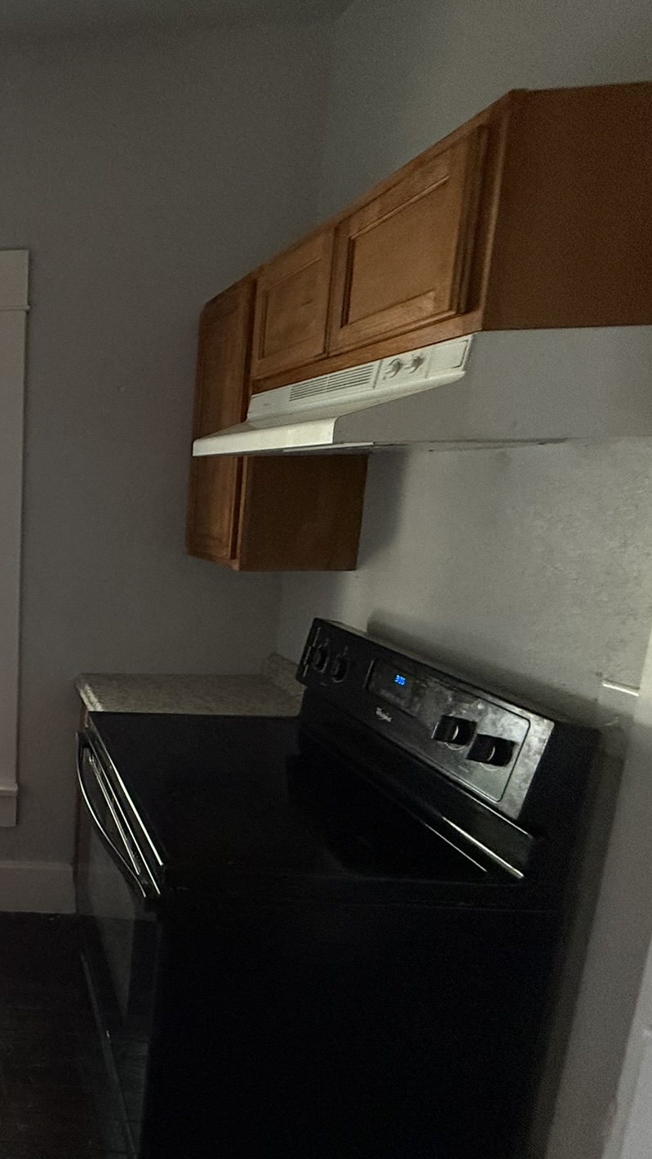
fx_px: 676
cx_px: -84
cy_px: 604
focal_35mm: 22
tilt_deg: -10.1
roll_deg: +1.0
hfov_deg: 40.3
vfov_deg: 81.2
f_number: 2.2
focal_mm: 2.22
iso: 250
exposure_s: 1/99
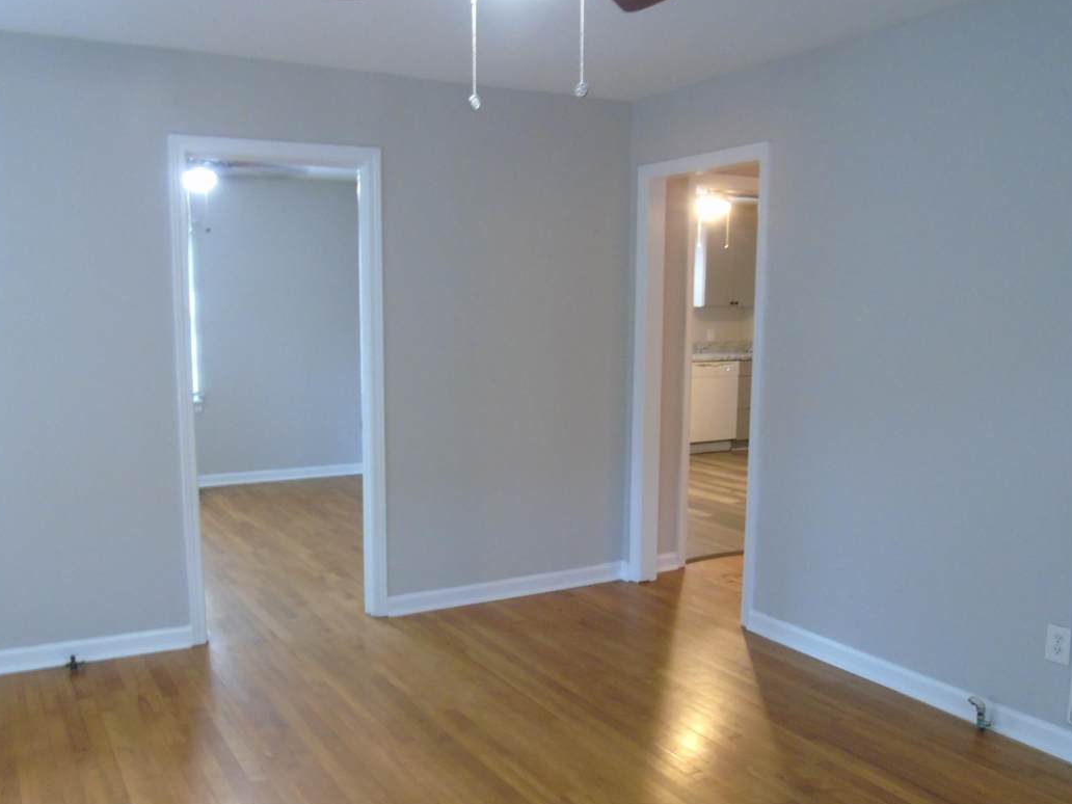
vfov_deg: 45.3
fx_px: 960
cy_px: 471
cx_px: 487
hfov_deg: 58.3
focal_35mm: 31
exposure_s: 1/6
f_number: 3.4
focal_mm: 4.4
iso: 400
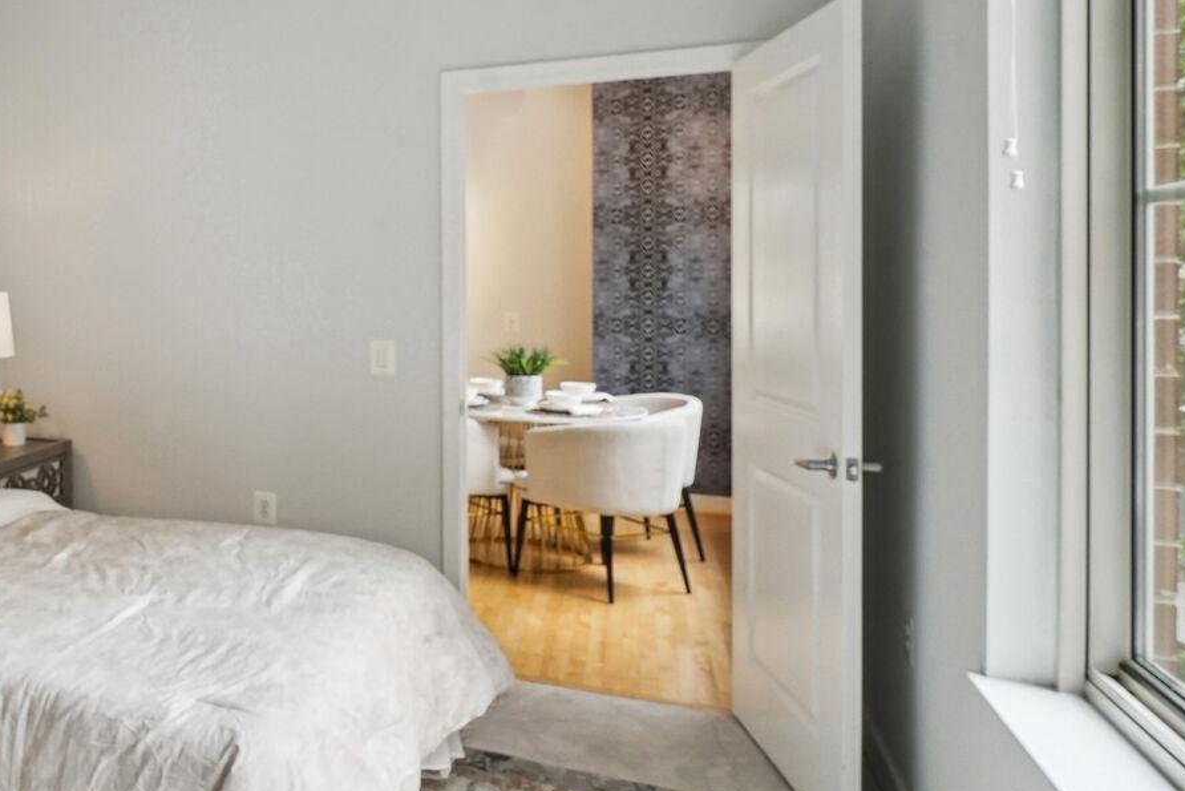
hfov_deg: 51.6
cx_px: 76
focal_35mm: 31
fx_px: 1021
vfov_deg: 42.0
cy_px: 296
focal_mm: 16
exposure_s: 1/40
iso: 640
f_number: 9
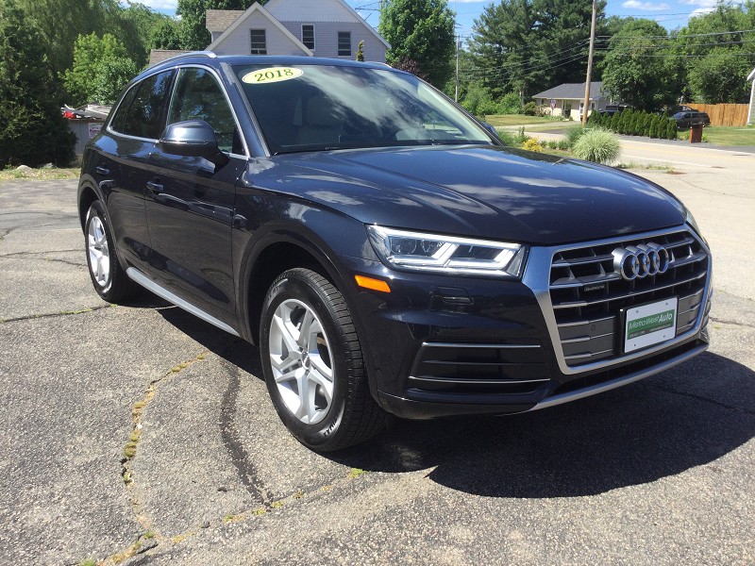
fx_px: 676
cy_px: 283
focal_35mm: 31
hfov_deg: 58.4
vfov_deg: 45.4
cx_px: 378
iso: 25
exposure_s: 1/721
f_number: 2.4
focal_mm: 3.3
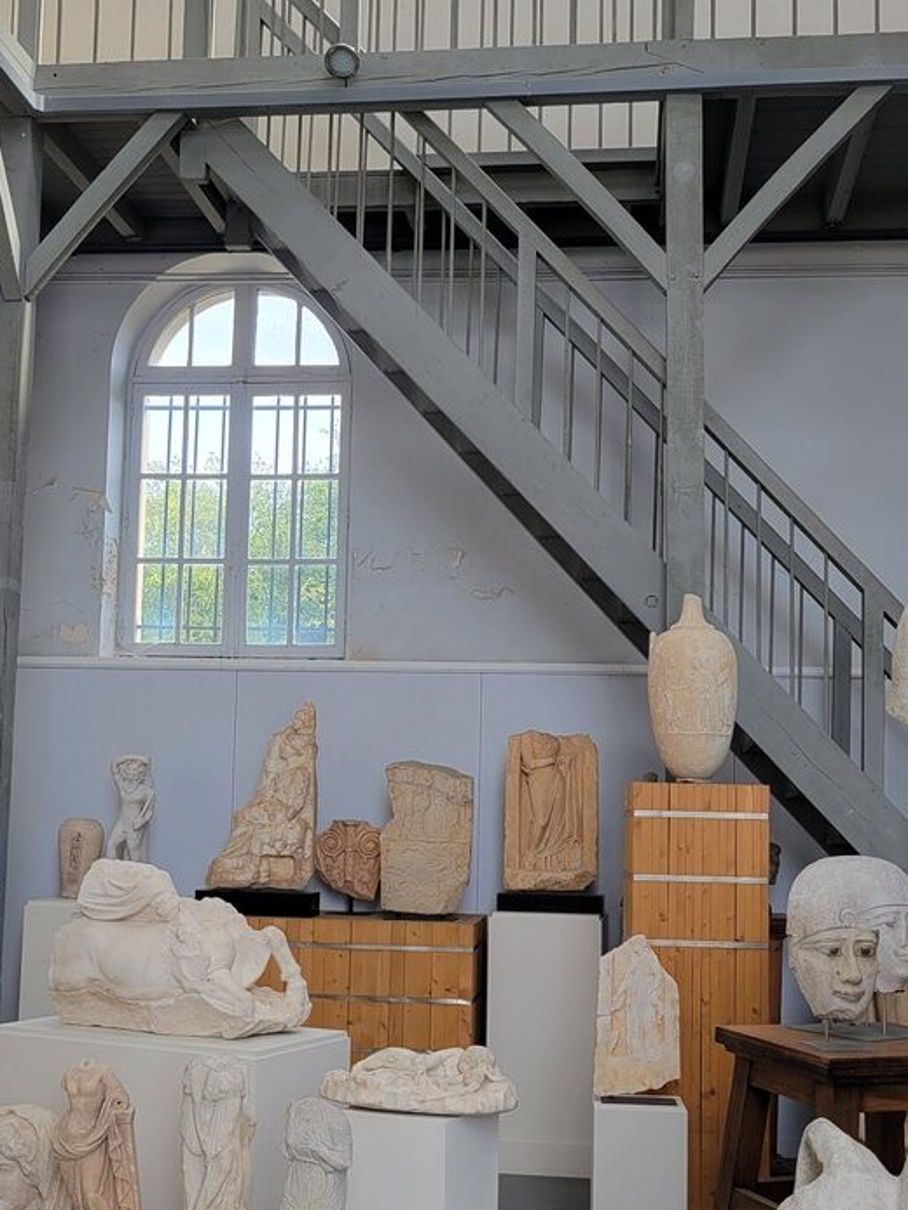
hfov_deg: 32.2
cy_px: 650
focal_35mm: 45
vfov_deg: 42.0
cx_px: 484
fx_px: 1573
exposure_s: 1/142
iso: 40
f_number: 1.8
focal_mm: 5.4
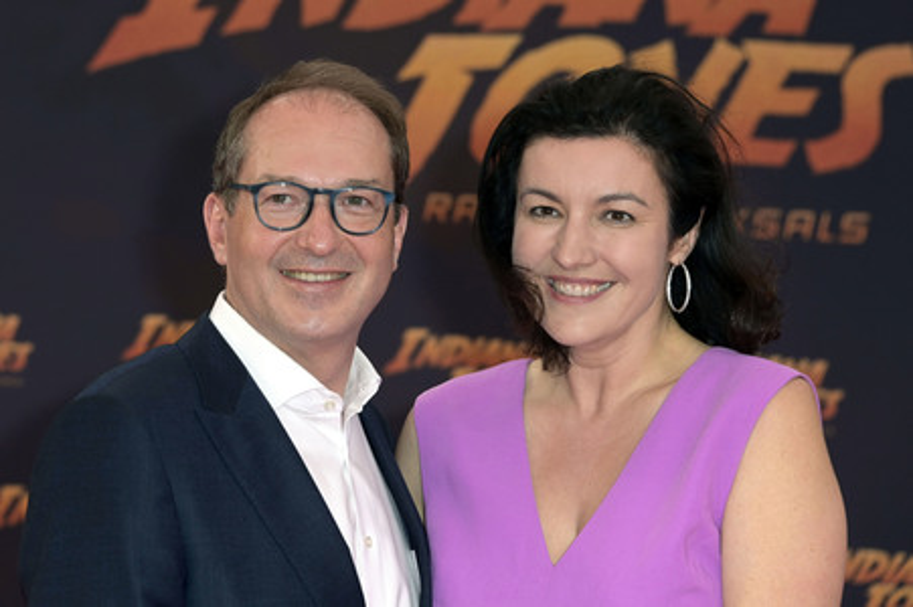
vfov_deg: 9.4
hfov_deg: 14.2
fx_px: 3675
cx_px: 456
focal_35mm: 145
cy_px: 304
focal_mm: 145
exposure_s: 1/250
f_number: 6.3
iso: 500
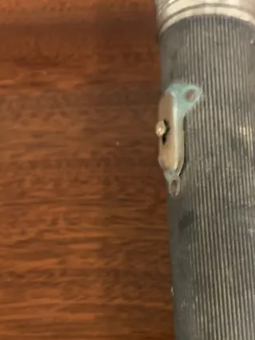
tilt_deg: -81.3
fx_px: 609
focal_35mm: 62
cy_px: 304
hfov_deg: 22.6
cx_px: 264
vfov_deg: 29.9
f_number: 1.8
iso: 320
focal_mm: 4.25
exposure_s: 1/33
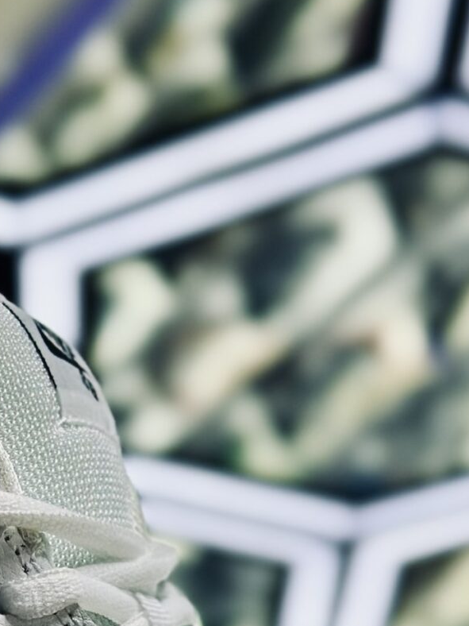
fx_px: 2818
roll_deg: -1.9
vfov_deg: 12.2
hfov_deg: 9.4
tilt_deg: +18.0
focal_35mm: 156
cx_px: -47
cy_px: 892
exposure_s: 1/120
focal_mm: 6.86
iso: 64
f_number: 1.78
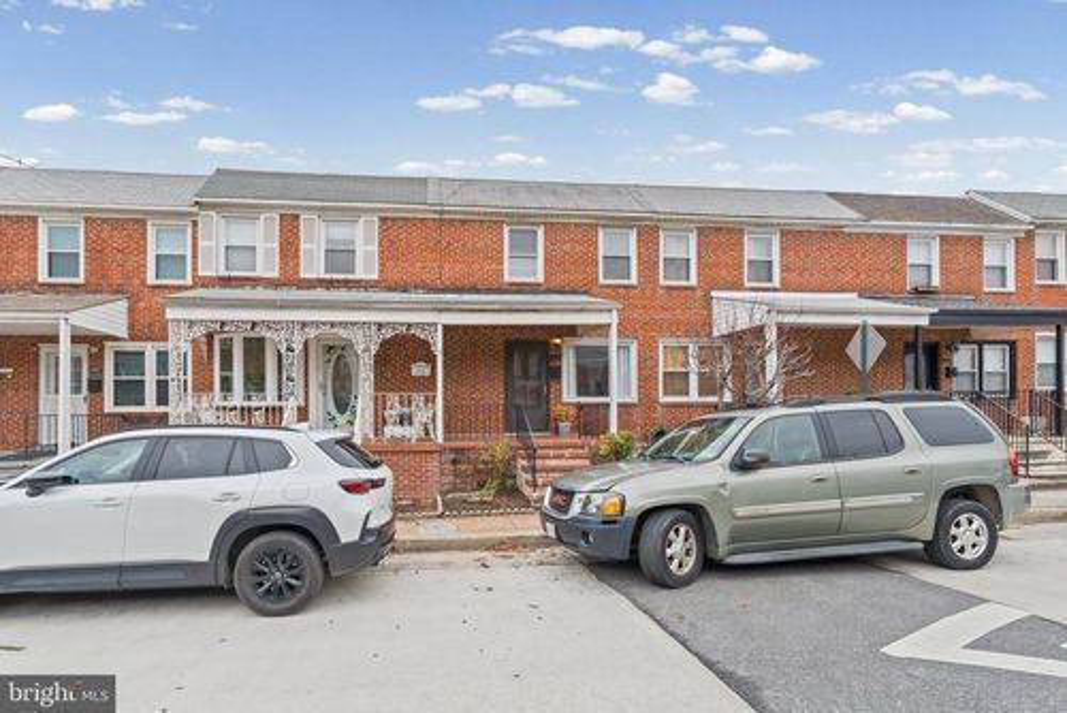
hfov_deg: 96.7
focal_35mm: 16
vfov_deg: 73.8
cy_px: 356
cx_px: 534
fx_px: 474
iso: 250
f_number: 7.1
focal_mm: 16
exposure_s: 1/20
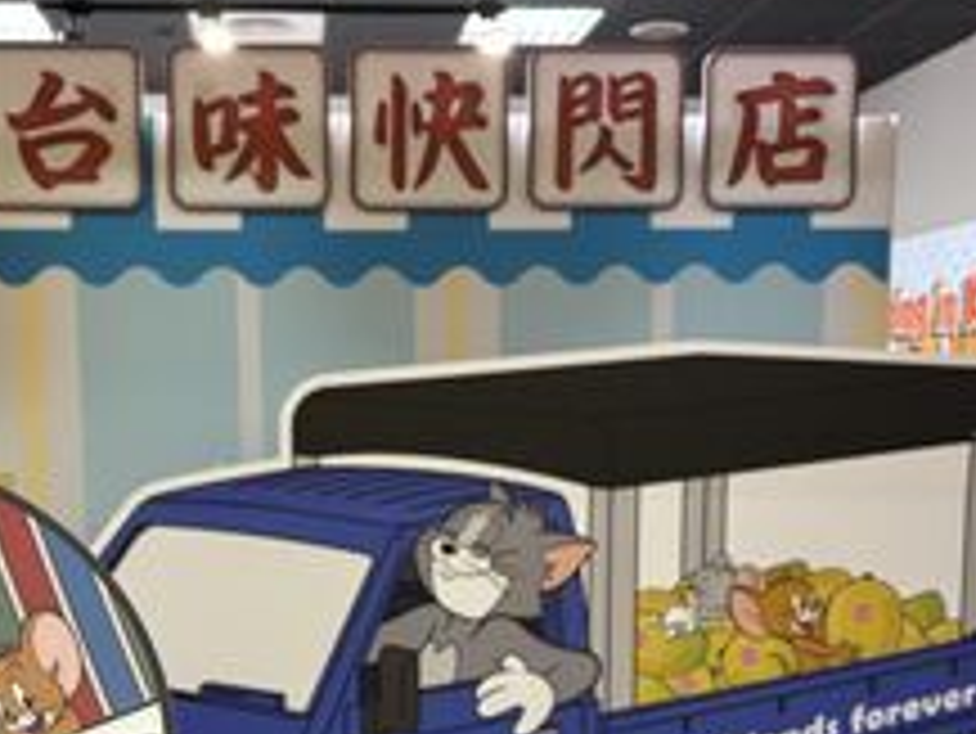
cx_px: 382
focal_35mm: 48
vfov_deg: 29.9
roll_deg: -0.2
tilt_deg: -8.2
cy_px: 531
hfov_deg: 39.4
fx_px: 1354
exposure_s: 1/60
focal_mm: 5.96
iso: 250
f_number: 1.6
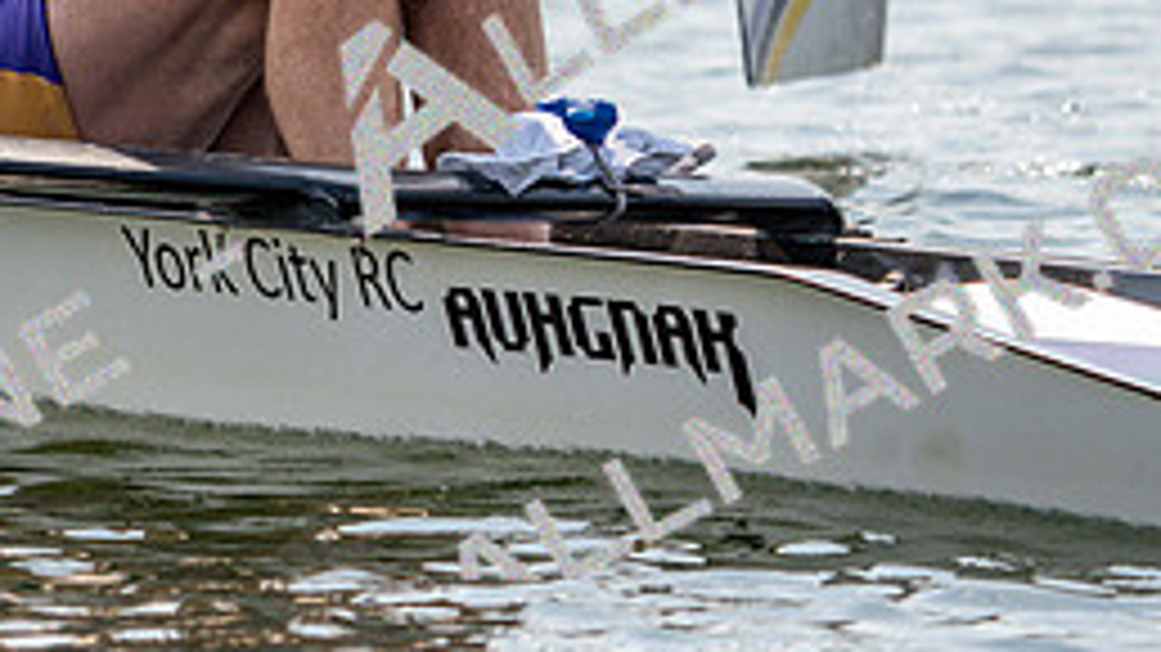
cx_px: -45
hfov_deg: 4.6
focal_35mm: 472
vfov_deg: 2.6
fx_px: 14528
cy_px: -191
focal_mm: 200
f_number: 5.6
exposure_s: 1/1600
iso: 200
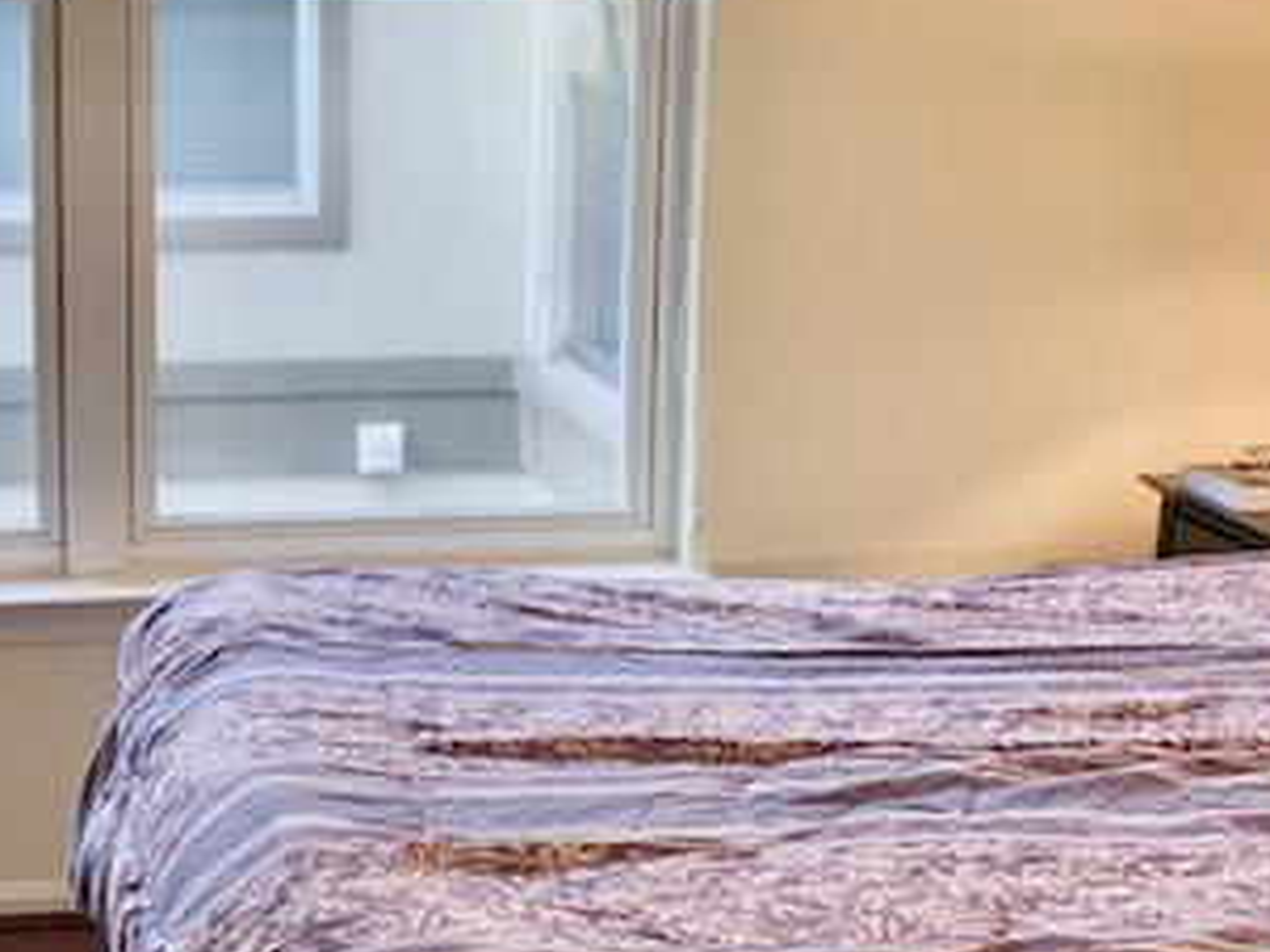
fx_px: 2017
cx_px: 184
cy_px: 172
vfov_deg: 26.0
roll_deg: +0.5
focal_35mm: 55
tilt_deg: -4.9
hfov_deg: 33.5
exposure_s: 1/60
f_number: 1.8
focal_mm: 4.25
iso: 100
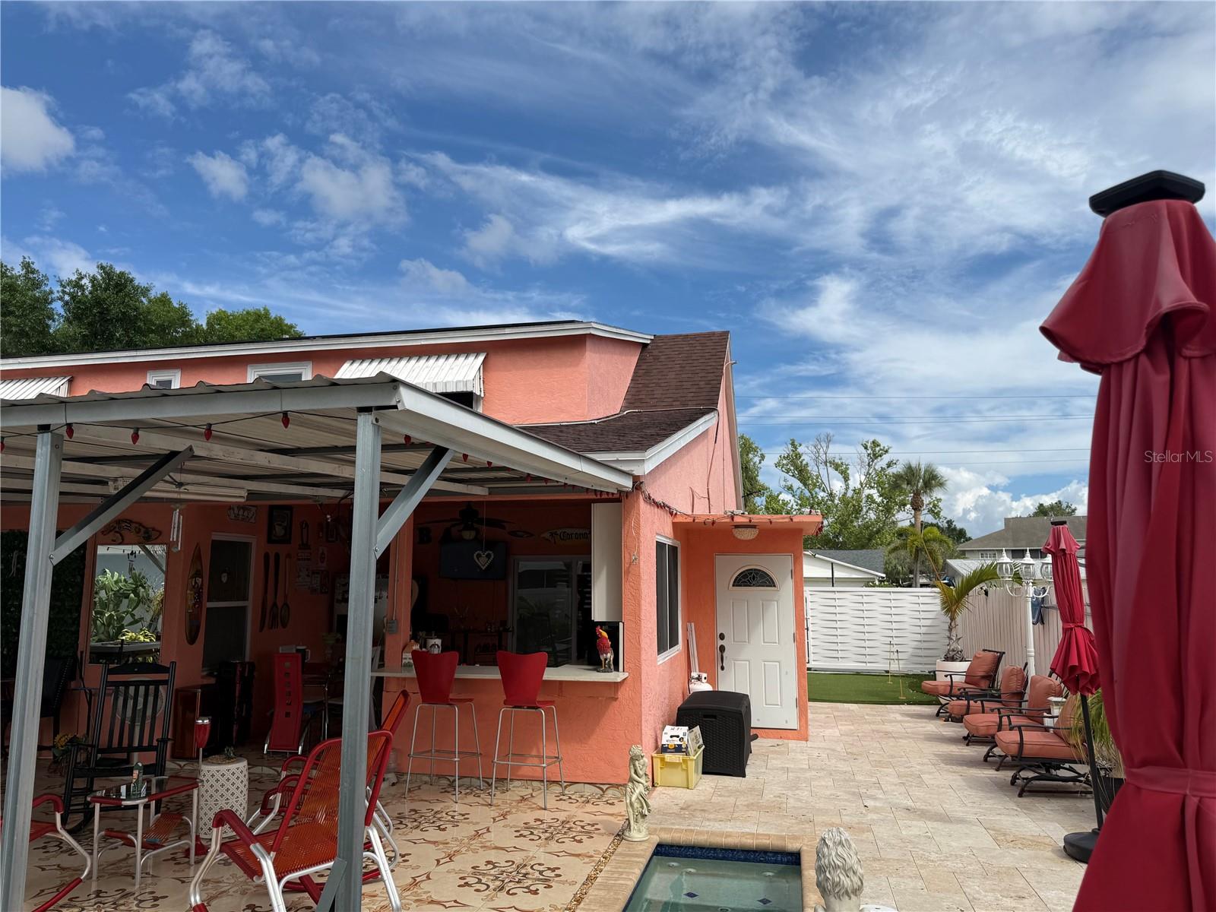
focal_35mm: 24
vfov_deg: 56.8
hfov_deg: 71.6
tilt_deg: +8.8
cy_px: 456
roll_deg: -0.4
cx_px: 608
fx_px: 843
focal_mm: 6.76
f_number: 1.78
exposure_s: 1/6173
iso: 80
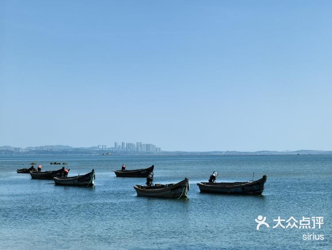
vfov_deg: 15.6
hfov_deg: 20.6
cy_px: 125
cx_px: 166
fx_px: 911
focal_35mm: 95
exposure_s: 1/667
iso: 50
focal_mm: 14.6
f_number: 3
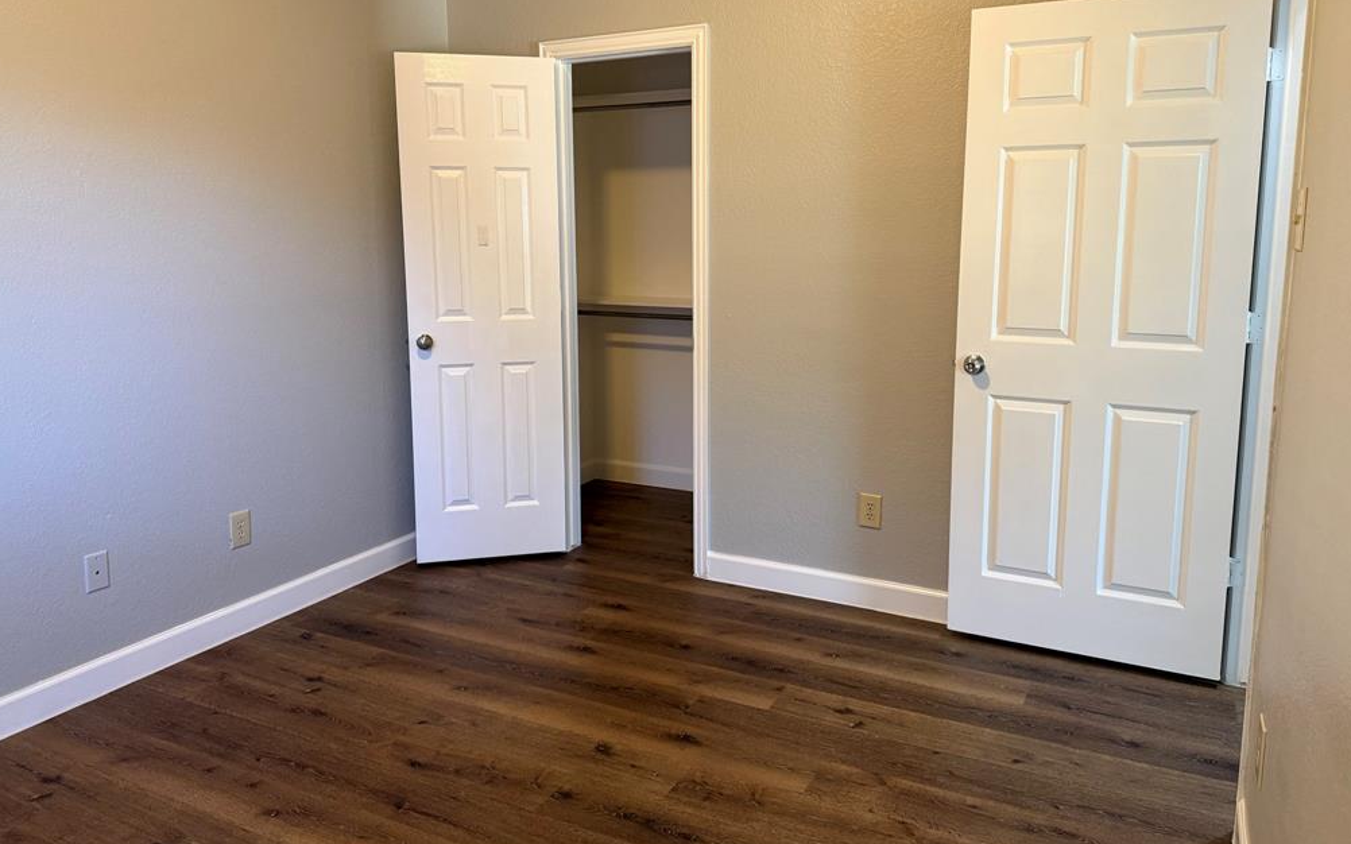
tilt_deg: -7.7
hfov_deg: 70.4
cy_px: 360
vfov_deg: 47.4
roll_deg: +0.0
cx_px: 669
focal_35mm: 26
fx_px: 957
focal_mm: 6.76
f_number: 1.78
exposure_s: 1/60
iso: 320
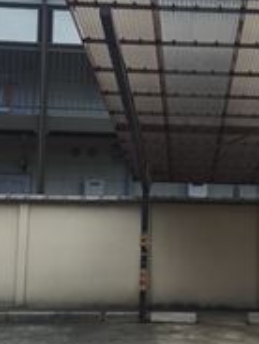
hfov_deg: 25.9
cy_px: 180
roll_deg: -0.9
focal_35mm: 55
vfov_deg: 34.9
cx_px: 225
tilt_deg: +3.0
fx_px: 547
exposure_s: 1/363
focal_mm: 4.15
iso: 32
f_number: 2.2
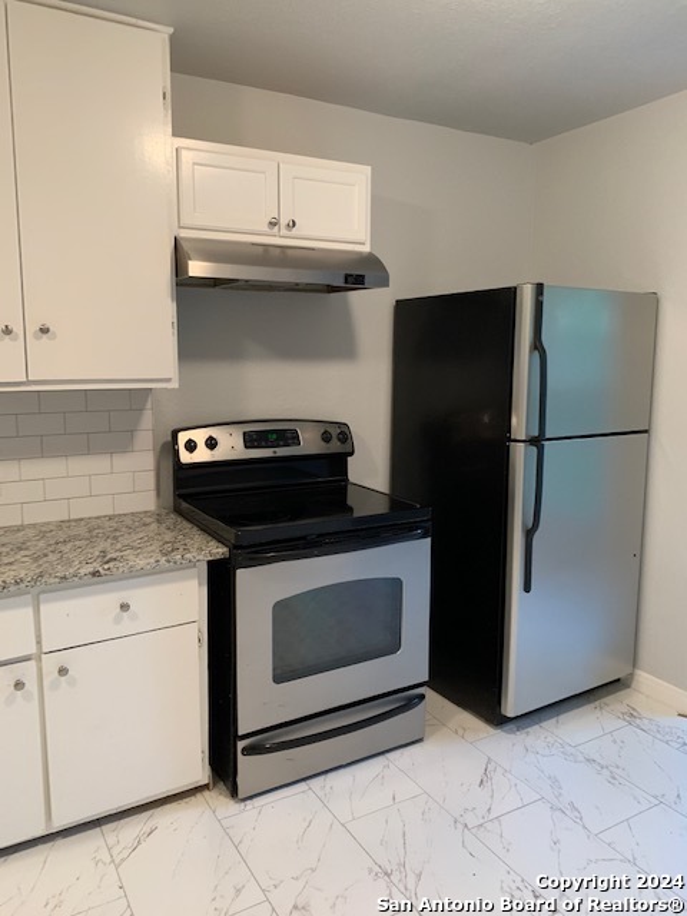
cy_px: 458
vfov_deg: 67.3
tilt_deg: -7.2
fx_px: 688
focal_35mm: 26
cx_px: 344
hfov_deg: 53.1
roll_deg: -0.2
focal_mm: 4.25
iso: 250
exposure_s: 1/60
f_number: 1.8
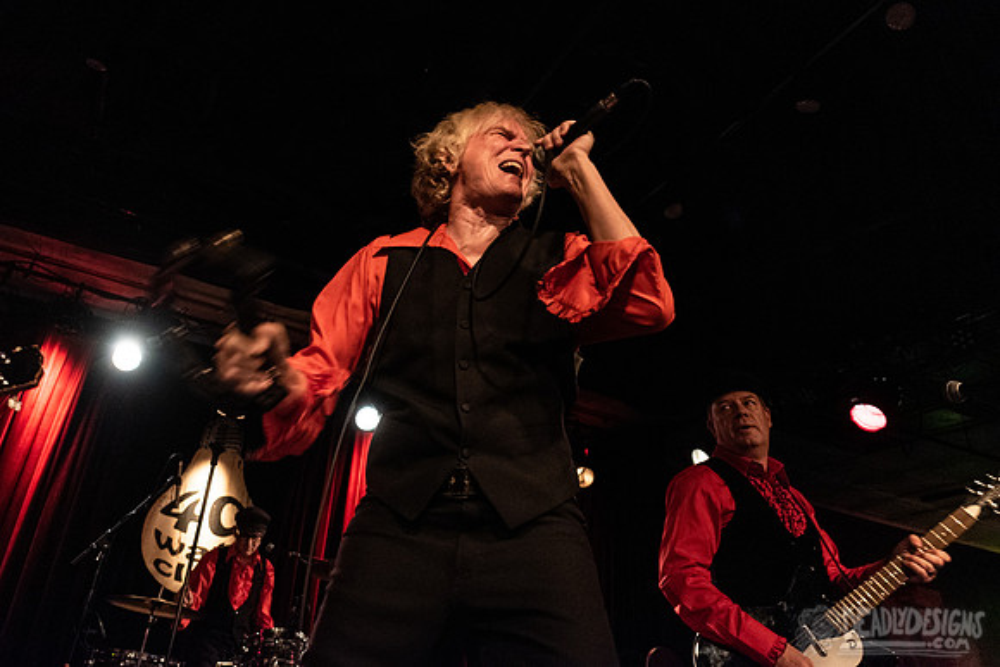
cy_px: 285
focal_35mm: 27
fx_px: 763
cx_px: 428
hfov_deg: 66.1
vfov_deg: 47.1
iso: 2000
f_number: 3.2
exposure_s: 1/125
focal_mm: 24
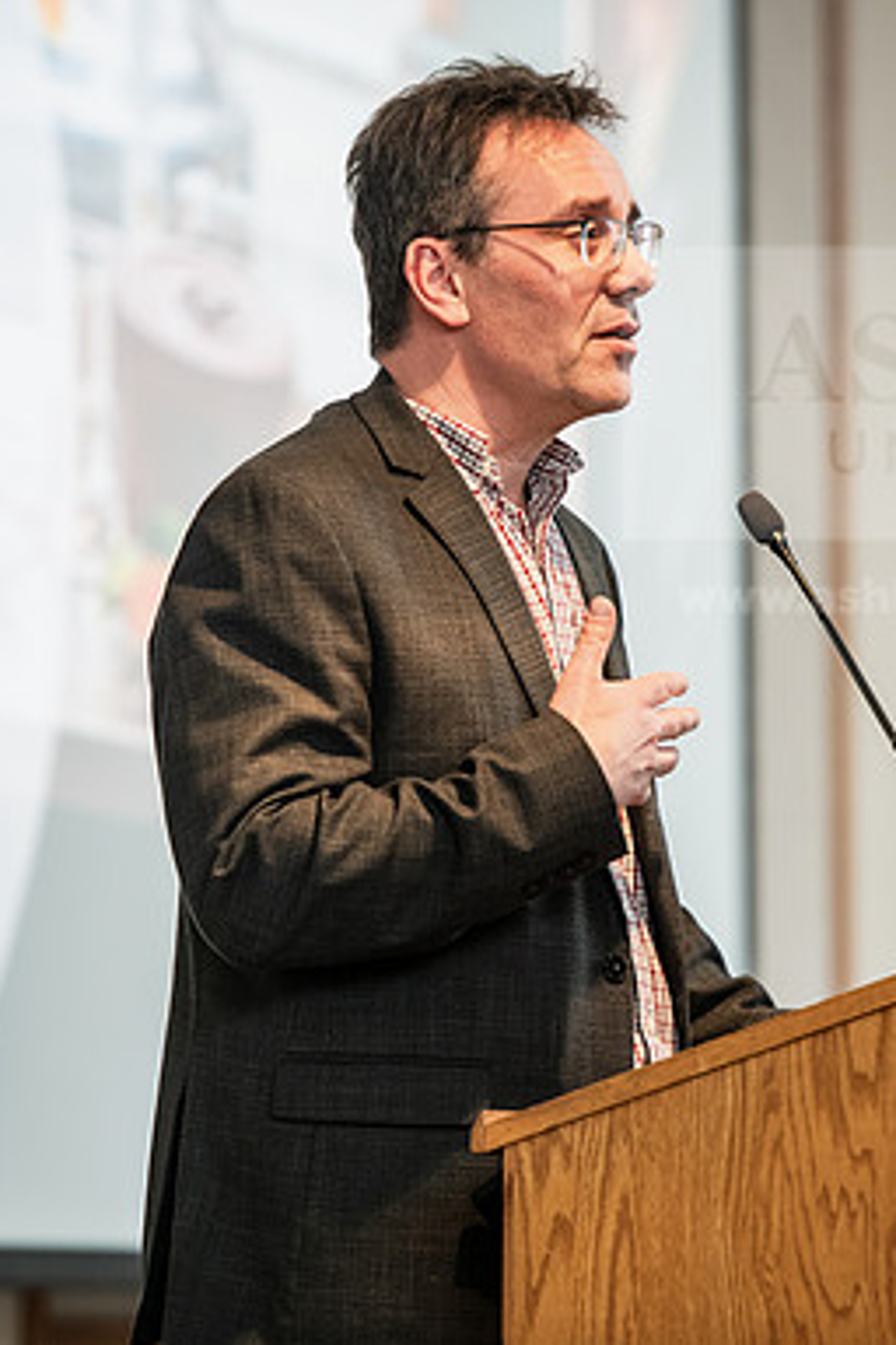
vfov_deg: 7.6
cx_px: 518
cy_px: 671
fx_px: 10154
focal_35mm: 272
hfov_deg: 5.1
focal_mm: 180
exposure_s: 1/200
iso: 1000
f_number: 3.2
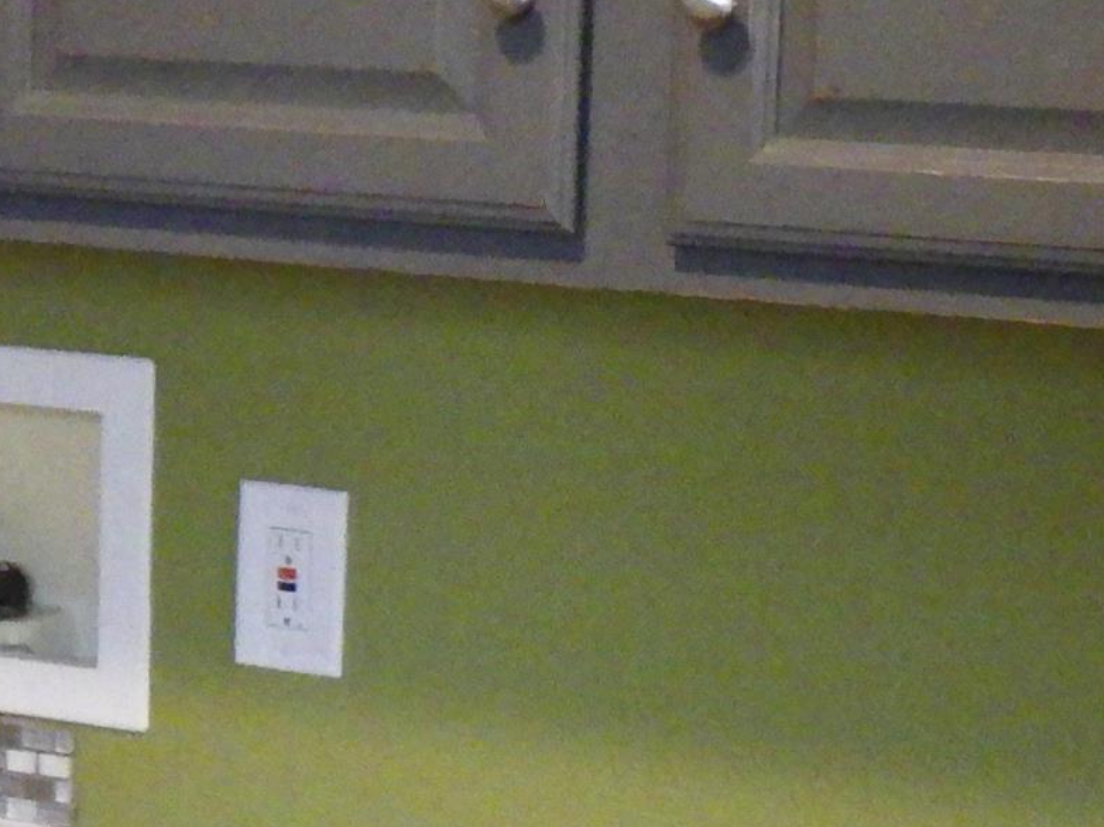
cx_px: 596
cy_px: 380
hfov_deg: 17.9
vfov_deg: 13.5
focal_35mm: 110
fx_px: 3507
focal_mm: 5
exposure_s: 1/40
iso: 640
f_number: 3.5
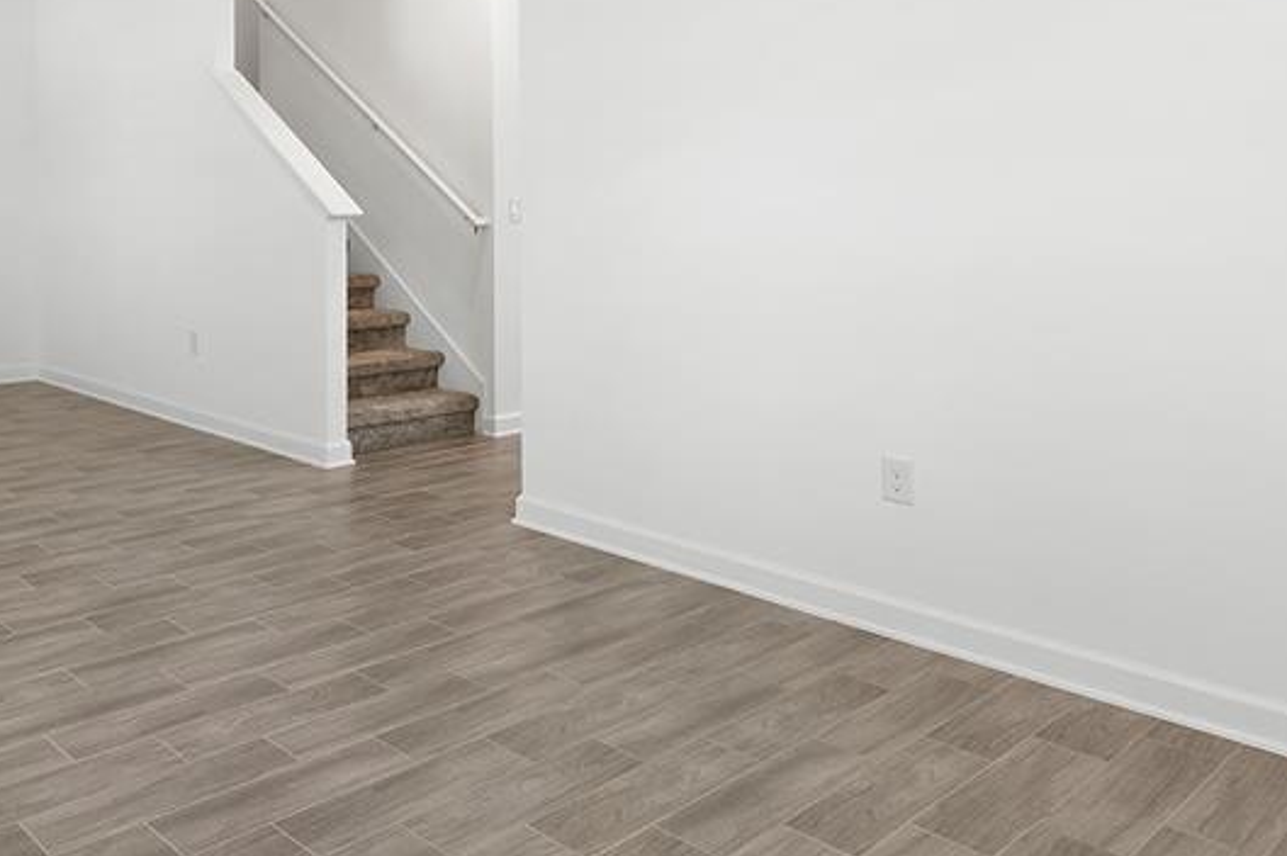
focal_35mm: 31
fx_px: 1108
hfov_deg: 55.5
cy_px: 170
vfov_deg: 40.5
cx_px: 234
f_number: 9
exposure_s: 1
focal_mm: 16
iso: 250
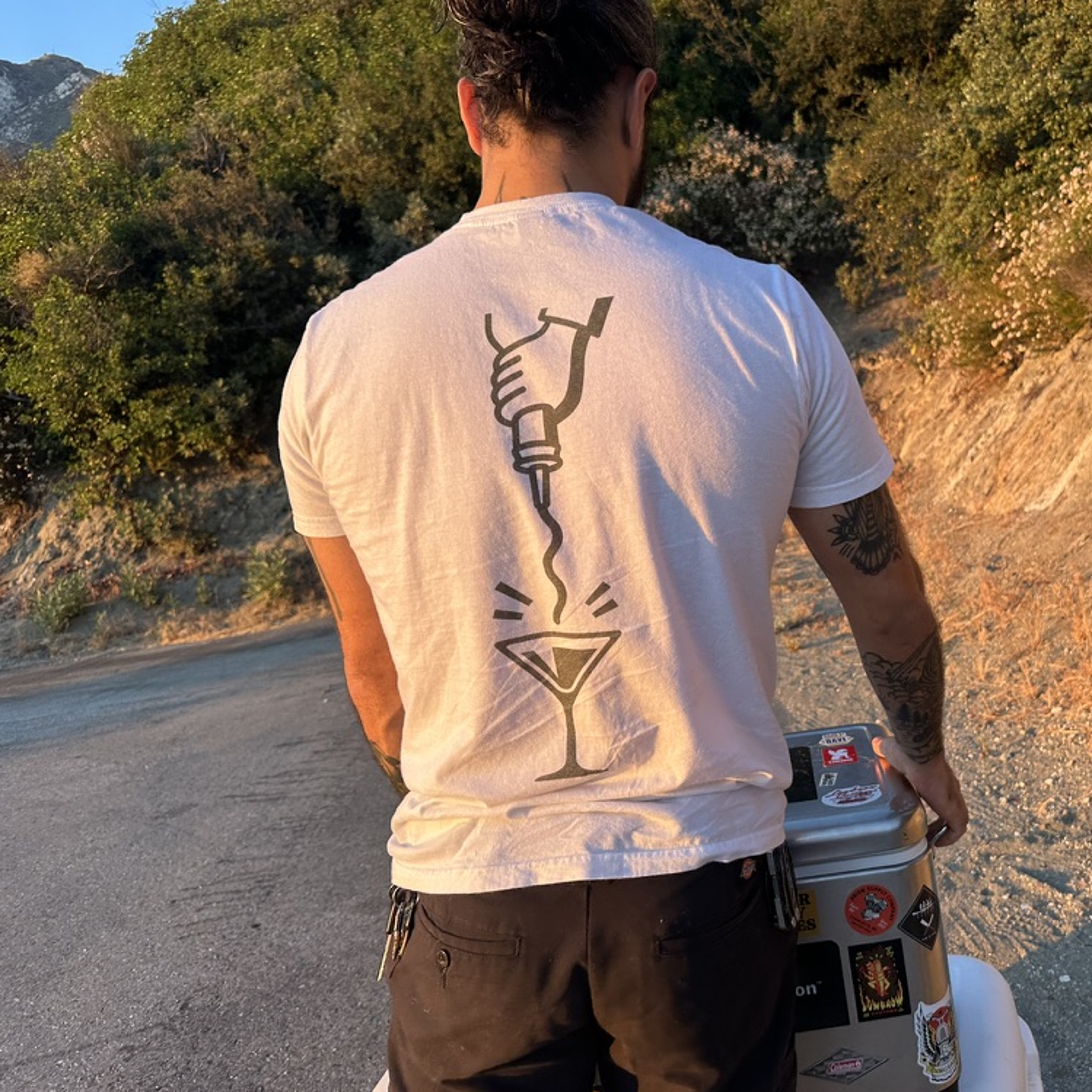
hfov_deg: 54.4
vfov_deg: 55.6
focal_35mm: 29
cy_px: 554
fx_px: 1035
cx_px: 736
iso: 80
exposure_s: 1/401
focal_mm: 6.86
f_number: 1.78
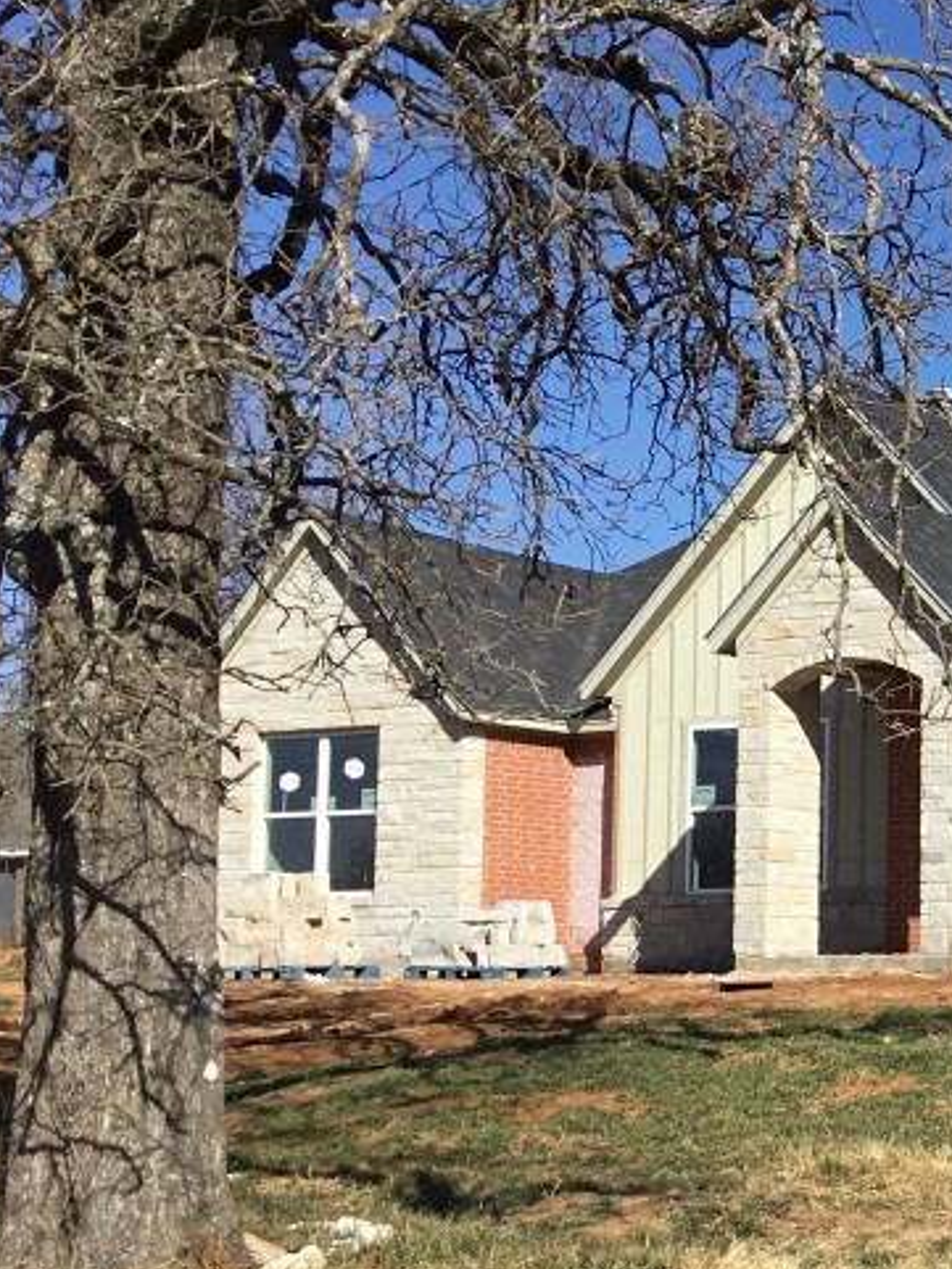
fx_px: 2419
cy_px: 776
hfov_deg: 20.6
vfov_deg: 29.3
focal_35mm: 66
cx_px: 1195
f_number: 2.4
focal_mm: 3.3
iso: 25
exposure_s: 1/2092
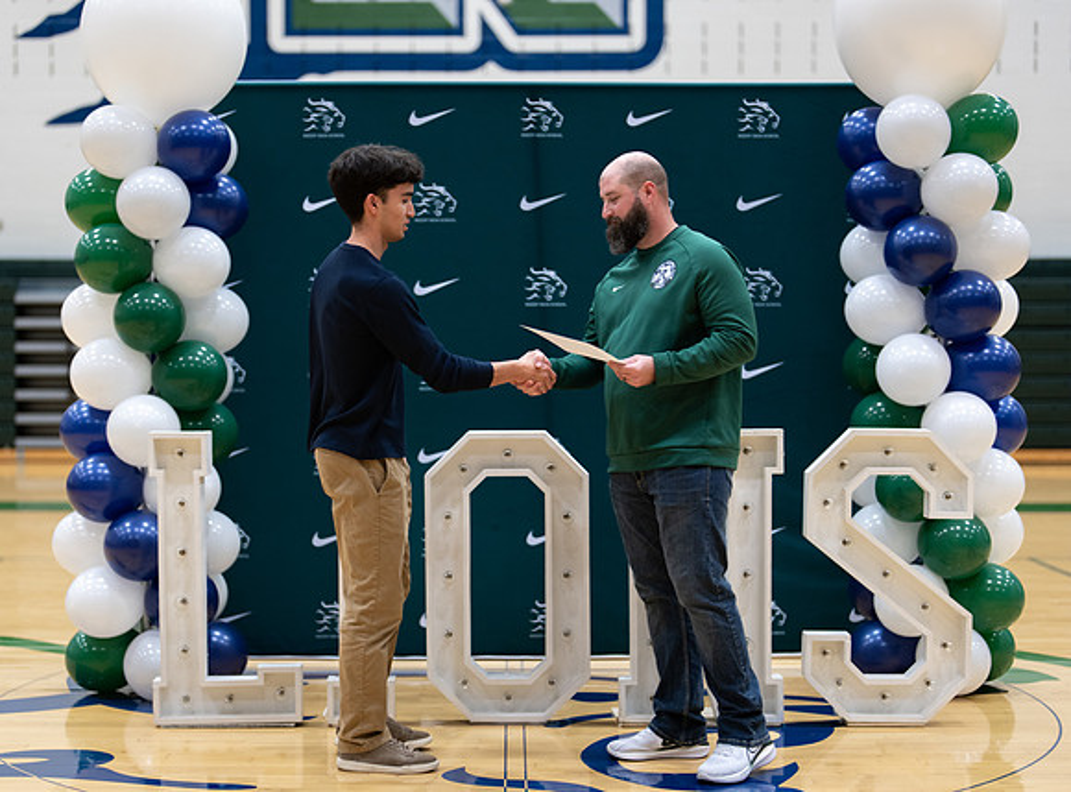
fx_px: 1920
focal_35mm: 62
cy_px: 440
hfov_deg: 31.1
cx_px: 476
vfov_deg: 23.3
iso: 400
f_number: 1.2
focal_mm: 50
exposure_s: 1/320
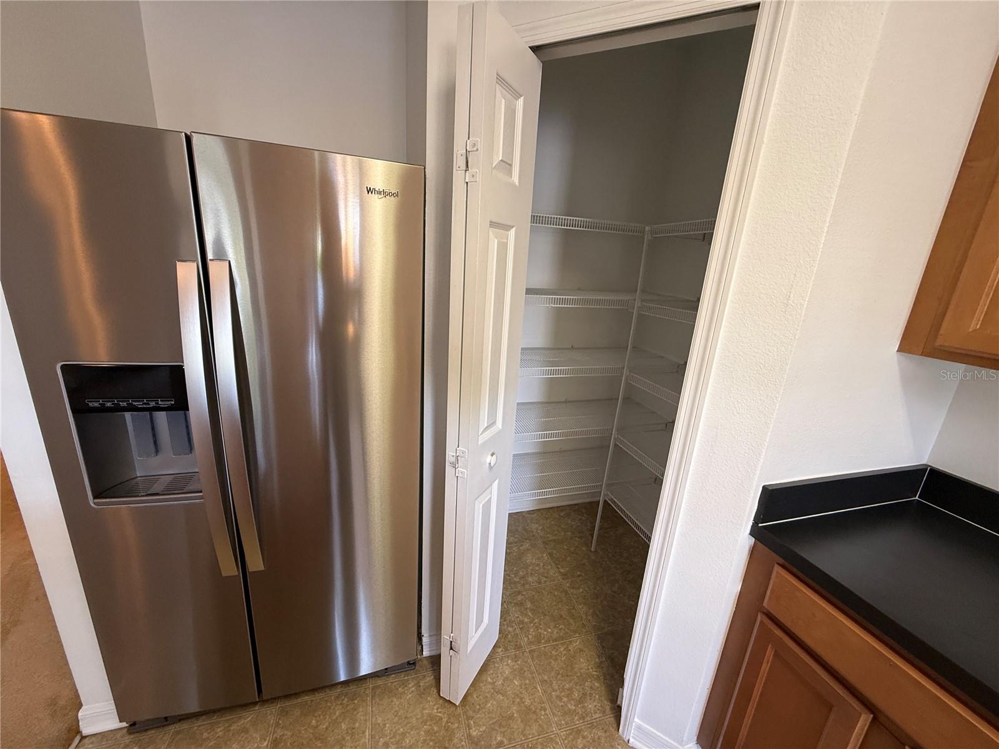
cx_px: 500
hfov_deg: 102.1
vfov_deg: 85.7
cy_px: 374
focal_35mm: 14
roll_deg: -2.8
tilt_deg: -15.4
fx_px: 404
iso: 200
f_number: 2.2
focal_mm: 2.22
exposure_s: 1/60
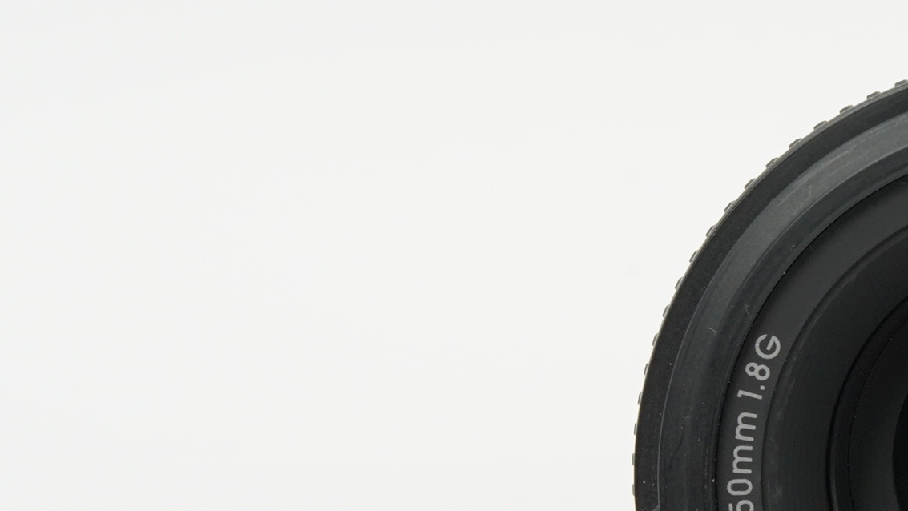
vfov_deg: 4.9
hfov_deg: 8.5
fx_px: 6021
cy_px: 385
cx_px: 1046
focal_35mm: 250
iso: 1000
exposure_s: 1/10
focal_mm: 90
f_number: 13
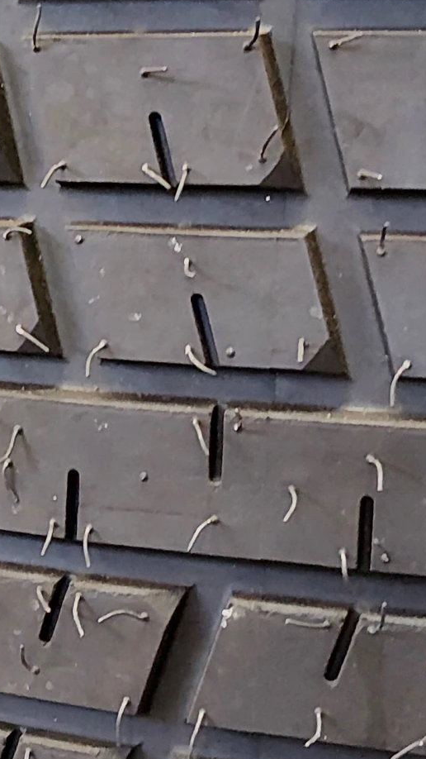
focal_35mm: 79
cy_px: 401
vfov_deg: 26.8
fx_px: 1587
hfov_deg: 15.1
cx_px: 59
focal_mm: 3.86
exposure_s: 1/33.3
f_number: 1.8
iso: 400
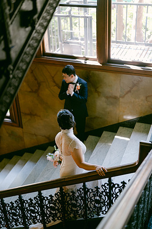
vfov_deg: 39.6
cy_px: 114
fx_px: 317
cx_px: 76
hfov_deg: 27.0
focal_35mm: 50
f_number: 1.8
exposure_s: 1/125
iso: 360
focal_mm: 50
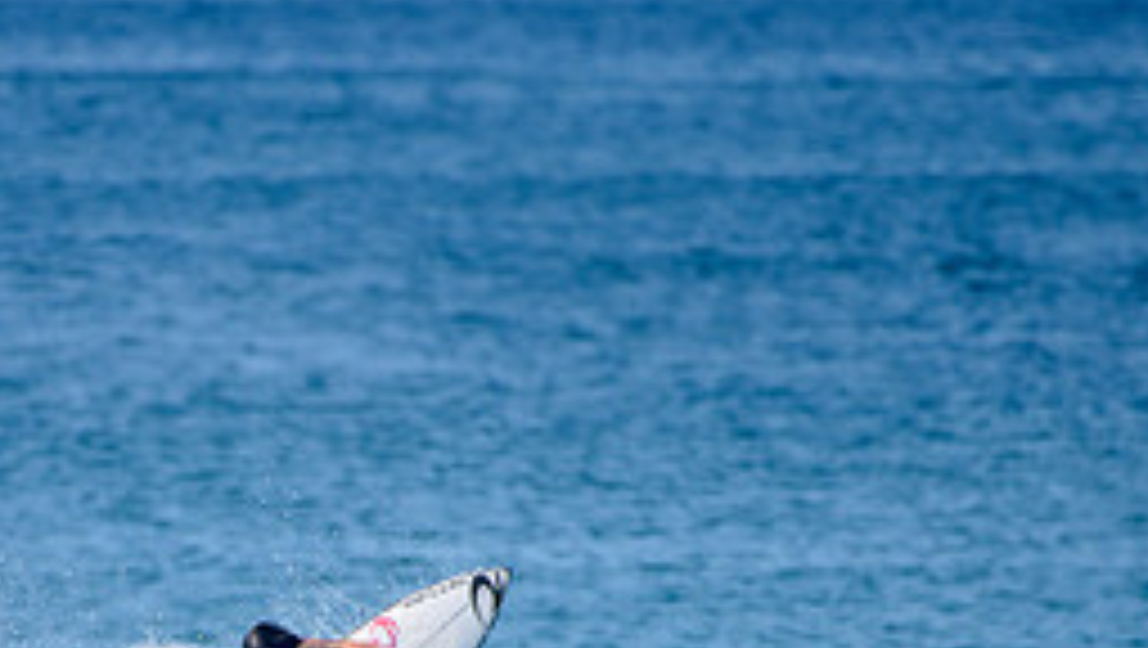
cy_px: 853
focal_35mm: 1190
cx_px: 207
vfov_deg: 1.0
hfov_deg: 1.8
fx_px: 36258
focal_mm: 500
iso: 160
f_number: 5.6
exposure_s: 1/2000
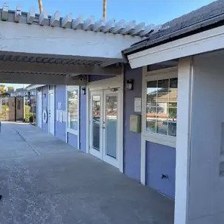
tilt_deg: -3.6
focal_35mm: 31
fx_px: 227
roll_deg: -0.3
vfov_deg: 52.5
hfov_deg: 51.6
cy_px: 112
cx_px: 75
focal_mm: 4.25
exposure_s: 1/428
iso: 32
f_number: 1.8
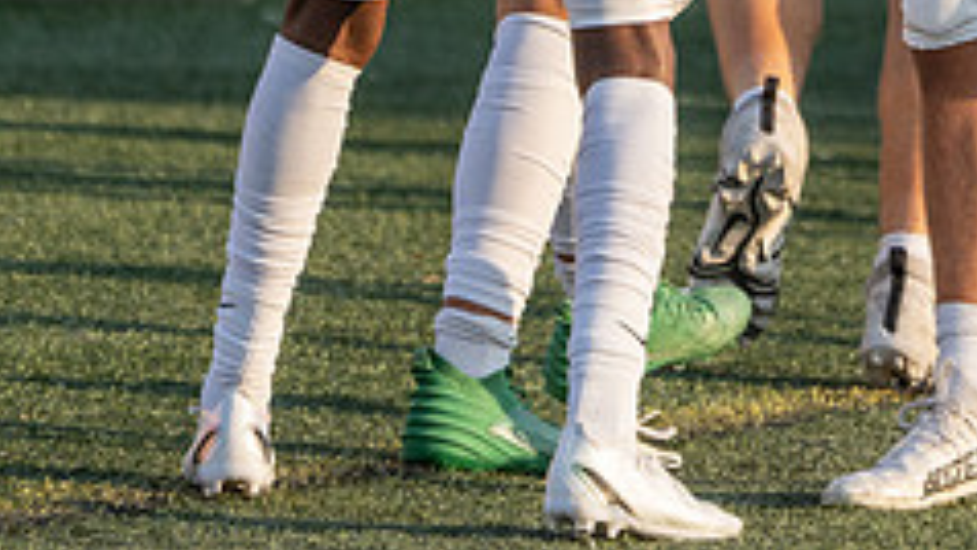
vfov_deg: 1.0
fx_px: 32494
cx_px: 1117
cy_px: -399
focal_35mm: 1254
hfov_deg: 1.7
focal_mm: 397
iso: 640
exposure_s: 1/1000
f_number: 5.6
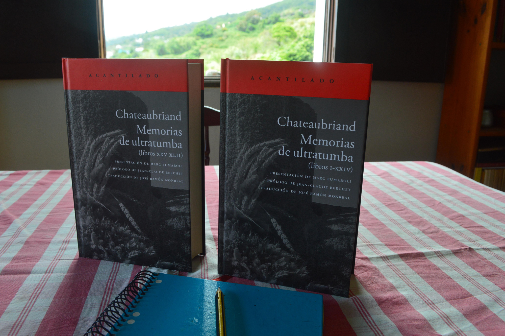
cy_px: 168
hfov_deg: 62.0
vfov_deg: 43.5
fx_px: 420
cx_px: 252
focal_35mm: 30
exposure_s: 1/100
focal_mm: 20
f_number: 9
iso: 400
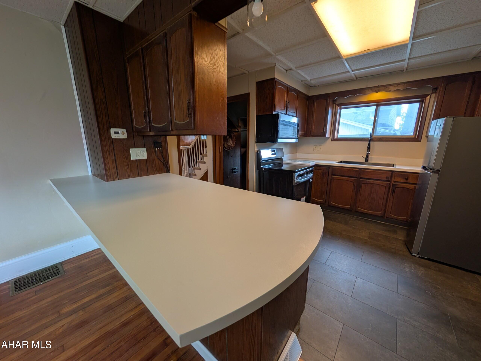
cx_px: 240
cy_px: 180
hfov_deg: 110.5
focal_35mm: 12
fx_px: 167
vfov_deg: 94.5
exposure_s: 1/120
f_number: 1.7
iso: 68
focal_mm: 2.02
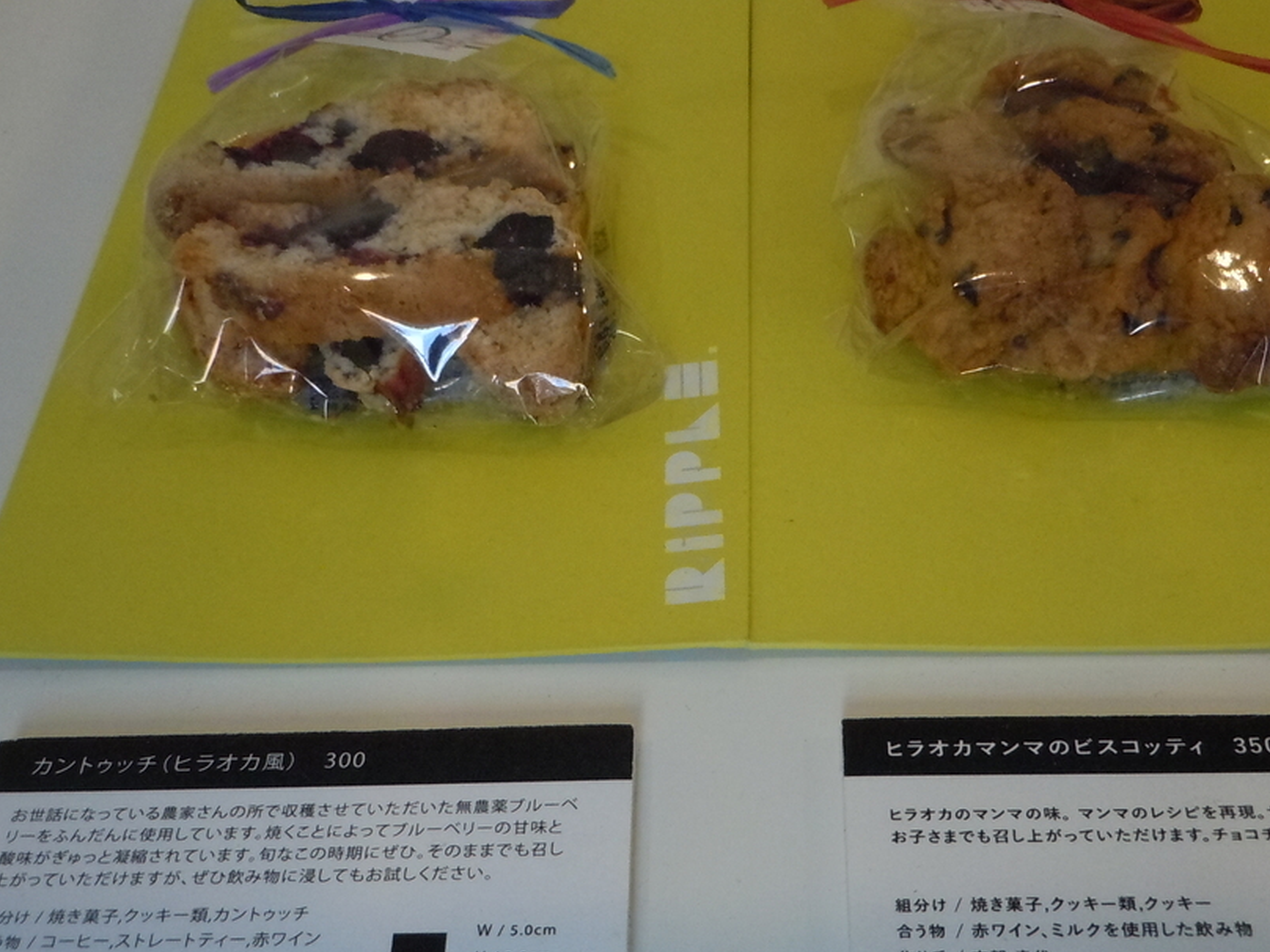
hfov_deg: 38.9
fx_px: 1798
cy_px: 471
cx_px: 655
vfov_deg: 29.7
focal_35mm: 49
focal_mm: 5.9
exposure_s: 1/125
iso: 500
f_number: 4
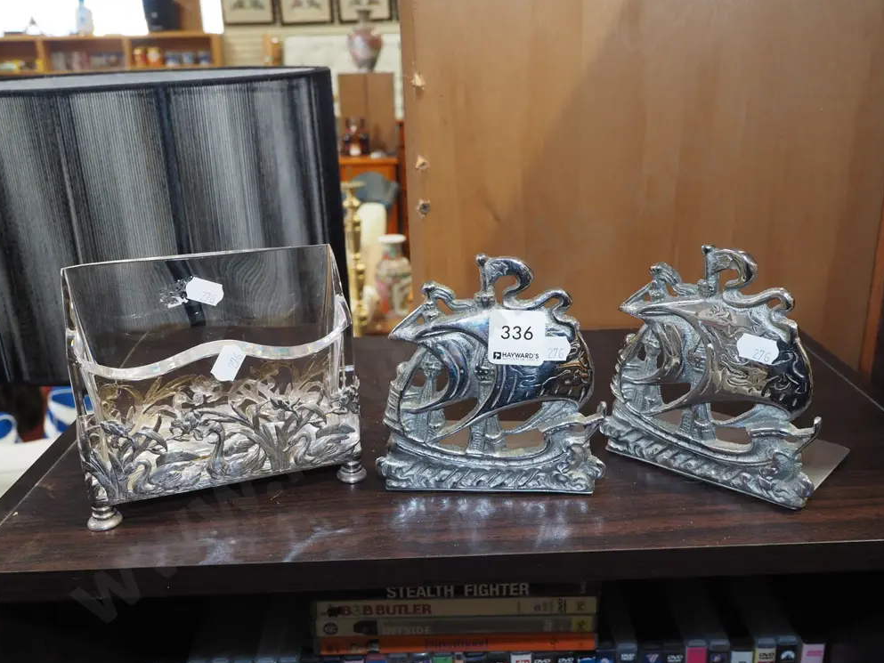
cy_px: 340
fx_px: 843
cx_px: 445
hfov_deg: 55.3
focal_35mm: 33
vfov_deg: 43.0
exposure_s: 1/60
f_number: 5.6
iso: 1000
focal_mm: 16
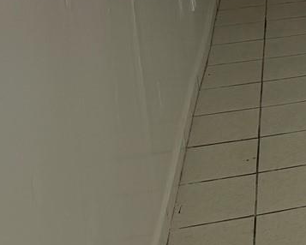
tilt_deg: -9.6
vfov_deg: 13.8
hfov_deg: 14.4
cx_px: 654
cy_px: -115
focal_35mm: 105
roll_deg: +0.6
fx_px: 951
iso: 80
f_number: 1.78
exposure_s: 1/309
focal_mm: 6.76
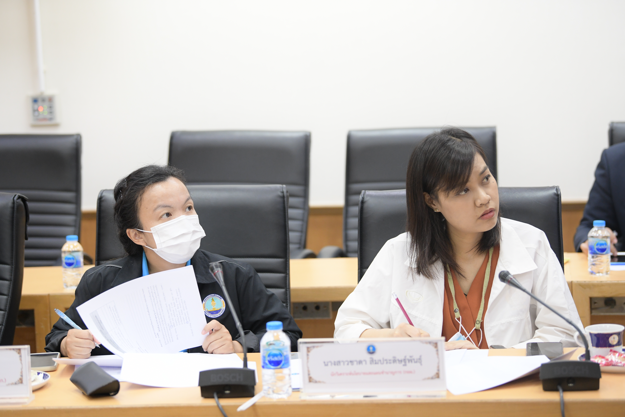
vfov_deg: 14.0
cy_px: 208
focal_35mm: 98
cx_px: 312
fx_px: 1701
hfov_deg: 20.8
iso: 1600
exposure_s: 1/160
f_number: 2.8
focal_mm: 98
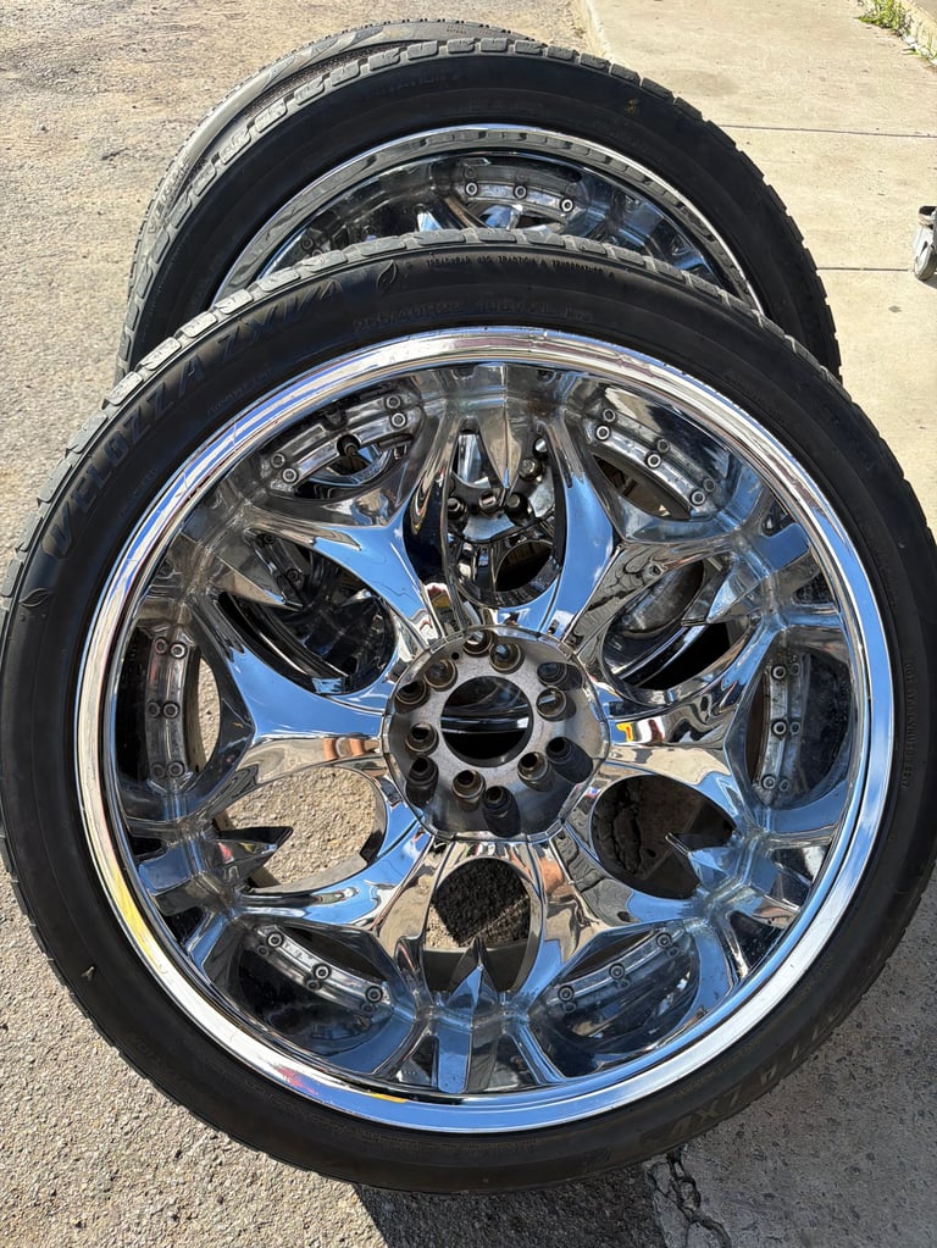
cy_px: 624
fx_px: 866
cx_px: 468
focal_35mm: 24
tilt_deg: -47.5
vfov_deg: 71.6
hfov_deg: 56.8
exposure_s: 1/1618
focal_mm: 6.76
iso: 80
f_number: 1.78
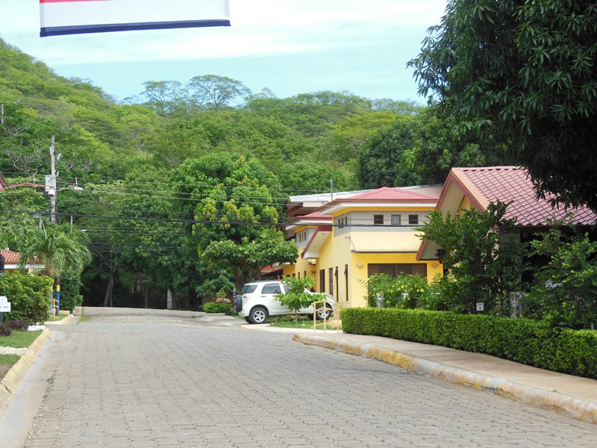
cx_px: 298
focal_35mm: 76
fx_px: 1311
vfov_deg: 19.4
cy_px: 224
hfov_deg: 25.7
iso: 125
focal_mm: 13.6
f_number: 4.4
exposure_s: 1/320
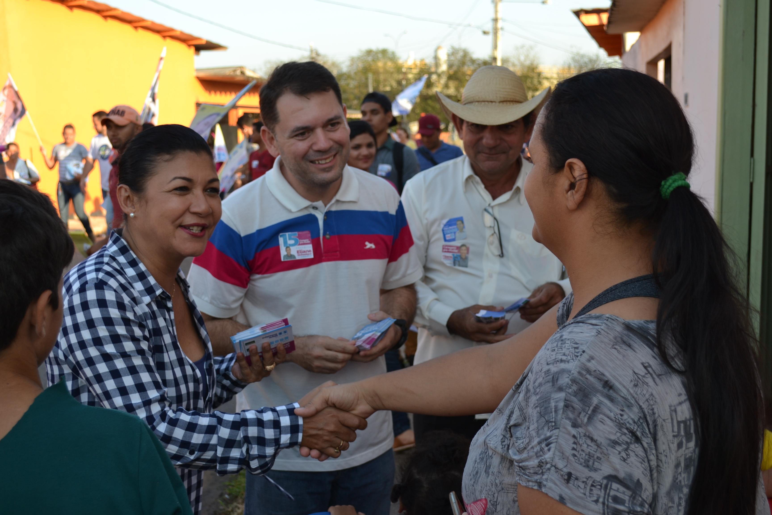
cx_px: 386
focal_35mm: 48
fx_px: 1029
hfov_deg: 41.1
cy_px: 258
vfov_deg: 28.1
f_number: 5.6
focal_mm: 32
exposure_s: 1/125
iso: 110
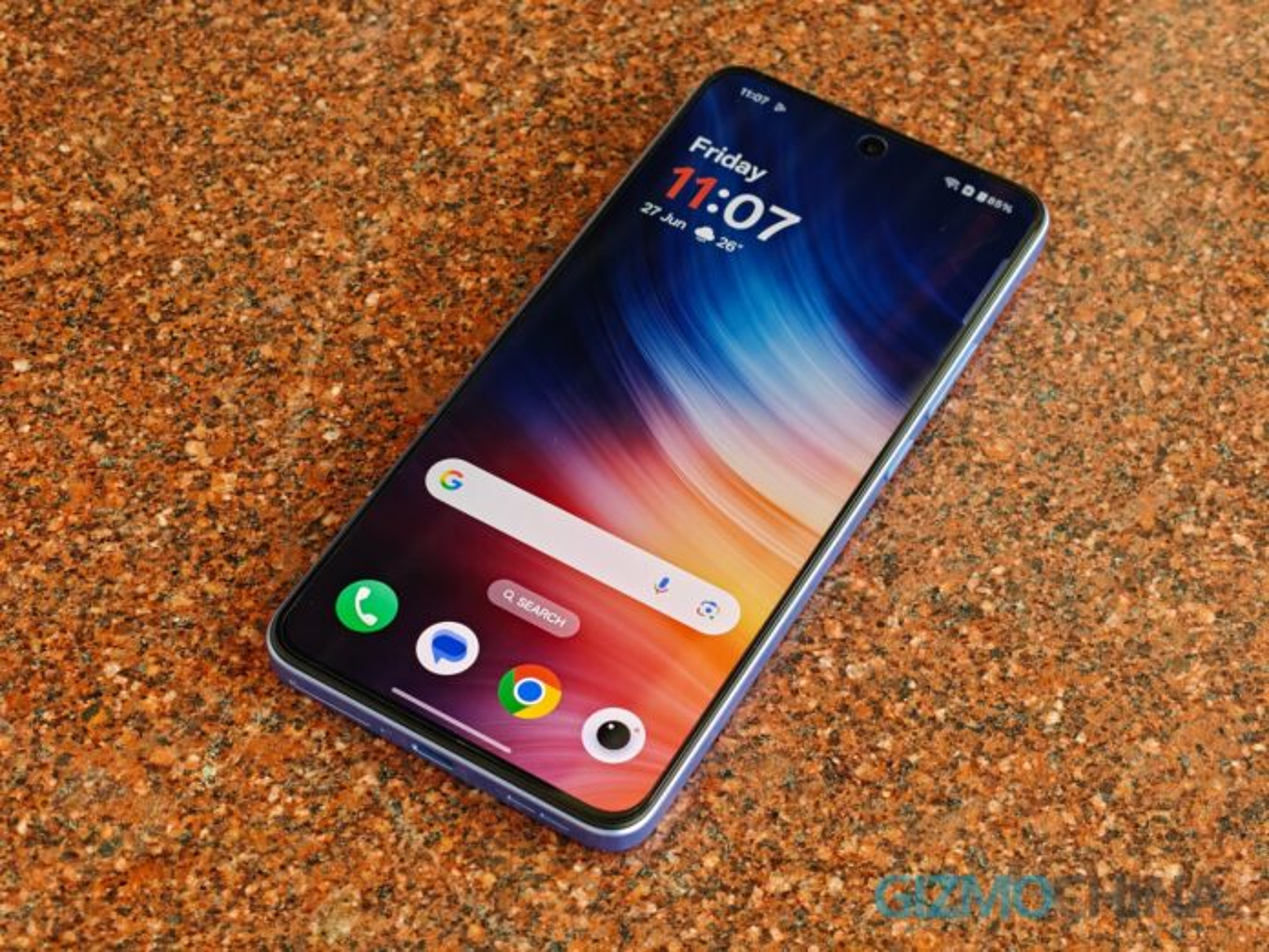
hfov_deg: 26.7
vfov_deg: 20.2
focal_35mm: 73
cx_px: 634
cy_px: 476
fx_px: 2676
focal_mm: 13.85
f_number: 2.6
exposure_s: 1/197
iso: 500
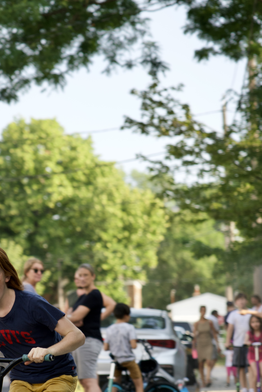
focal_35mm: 200
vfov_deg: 10.3
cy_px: 308
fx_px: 2182
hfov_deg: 6.9
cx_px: 61
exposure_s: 1/250
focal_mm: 105
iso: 320
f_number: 4
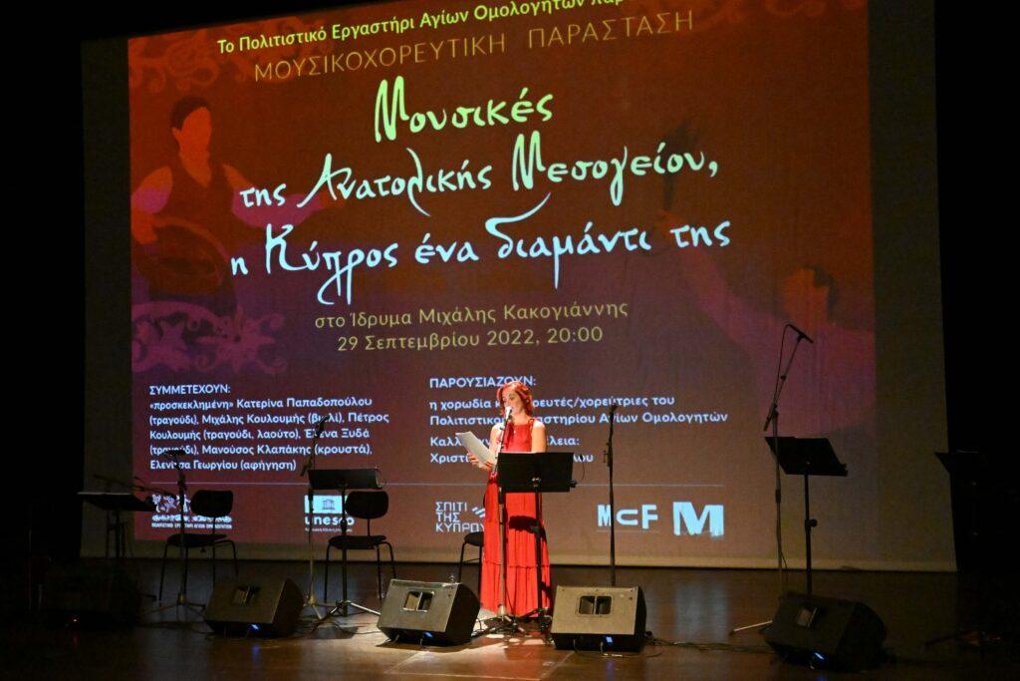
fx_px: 1190
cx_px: 510
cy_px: 340
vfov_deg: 31.9
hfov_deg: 46.4
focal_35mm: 42
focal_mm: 28.5
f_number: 5.6
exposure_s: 1/160
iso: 20000
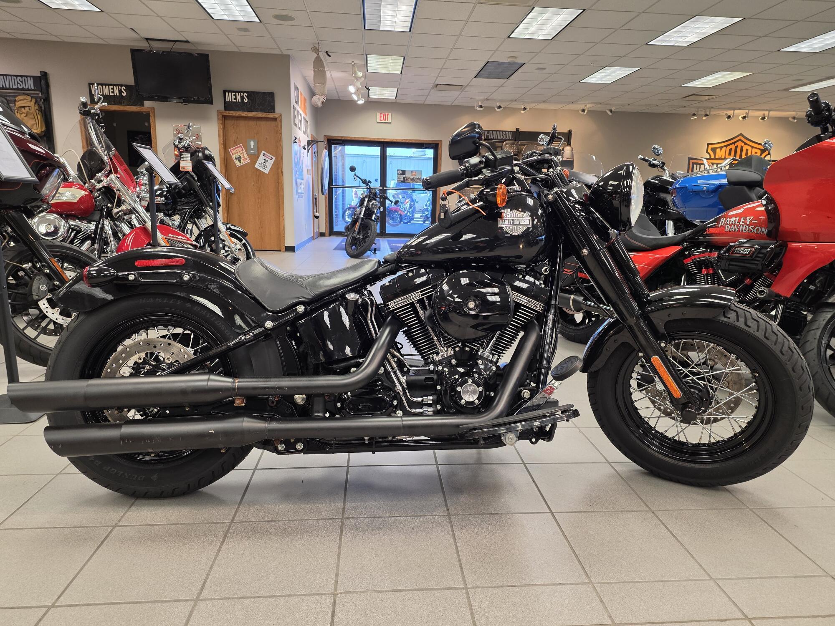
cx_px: 418
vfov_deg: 58.9
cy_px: 313
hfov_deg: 73.9
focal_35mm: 23
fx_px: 555
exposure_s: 1/120
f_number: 1.7
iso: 160
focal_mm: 6.25
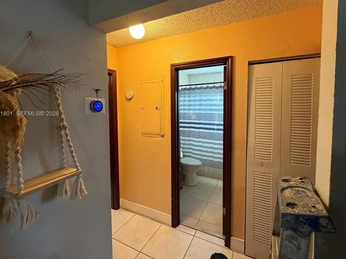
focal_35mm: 16
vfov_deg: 77.8
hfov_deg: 94.5
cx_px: 180
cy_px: 114
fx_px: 160
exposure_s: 1/60
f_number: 2.2
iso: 500
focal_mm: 2.22
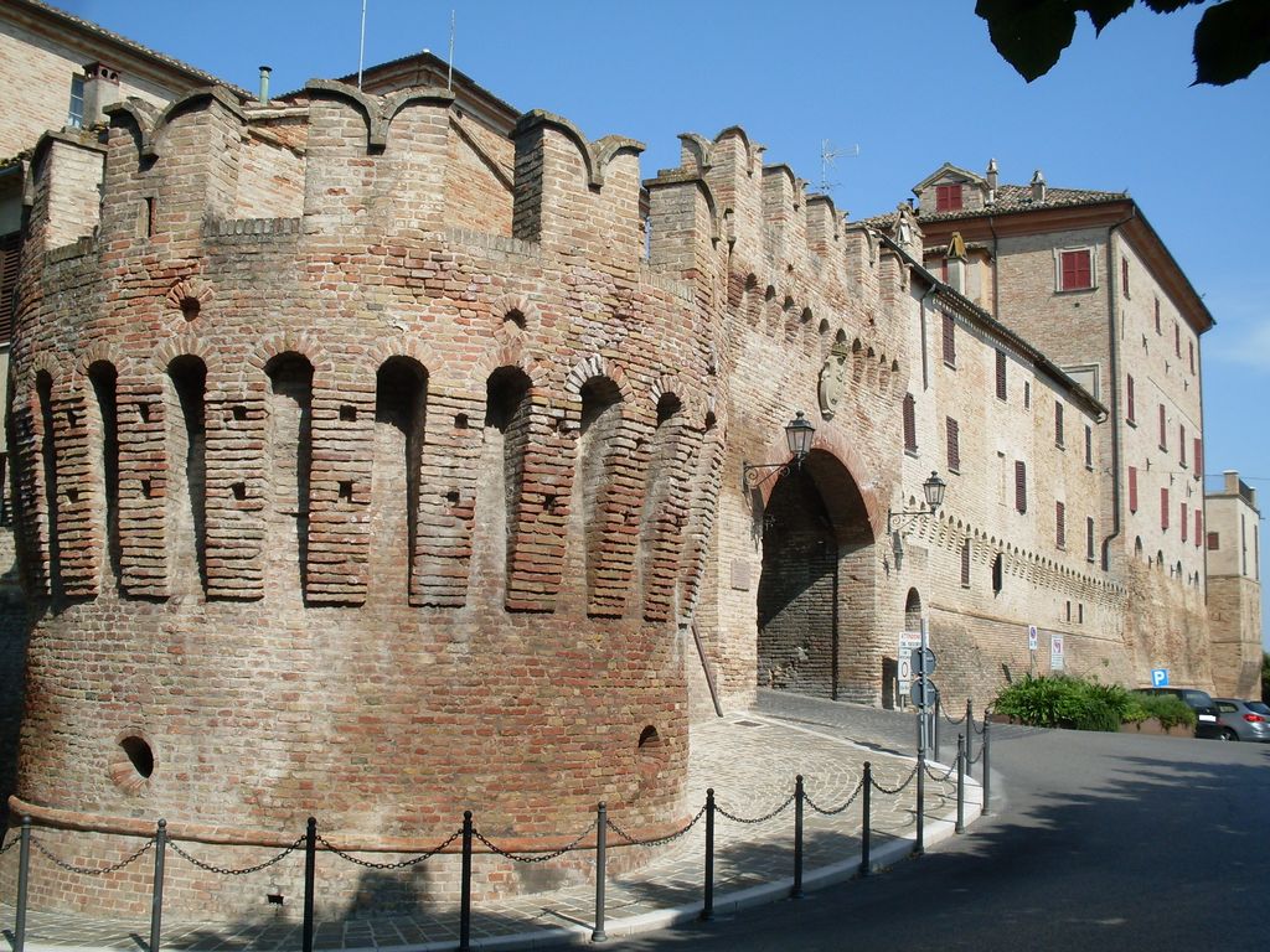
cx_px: 635
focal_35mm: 38
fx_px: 1394
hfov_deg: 49.0
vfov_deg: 37.7
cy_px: 476
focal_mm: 6.3
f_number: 8.4
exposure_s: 1/250
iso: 80
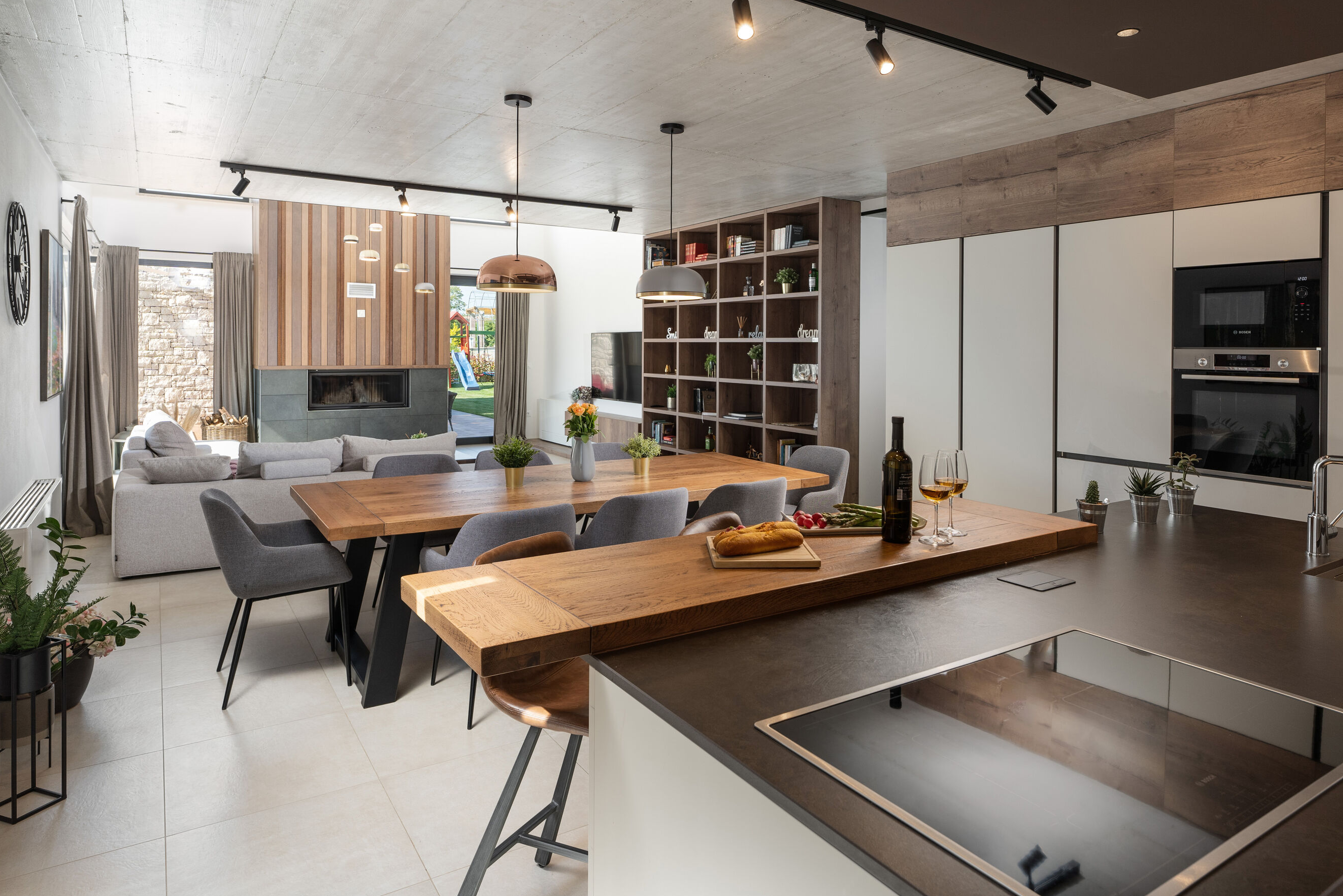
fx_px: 766
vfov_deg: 60.6
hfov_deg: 82.5
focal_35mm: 21
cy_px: 457
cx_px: 680
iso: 320
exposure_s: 1/250
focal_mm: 19.5
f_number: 7.1
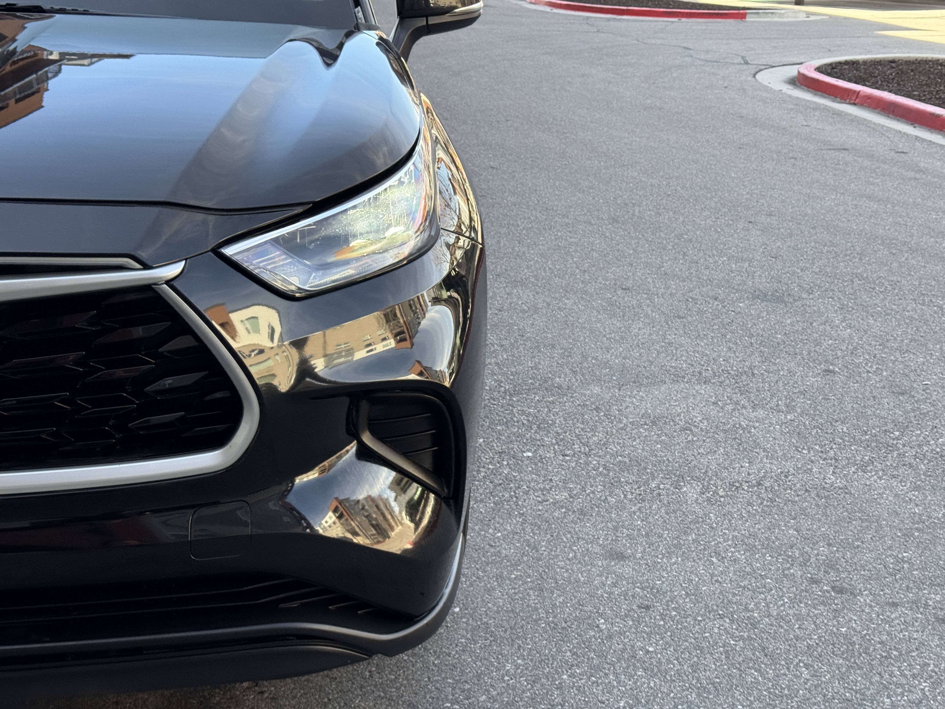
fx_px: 1310
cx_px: 472
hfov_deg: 39.7
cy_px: 354
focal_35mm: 48
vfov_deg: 30.3
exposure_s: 1/245
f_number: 1.78
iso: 64
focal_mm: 6.76
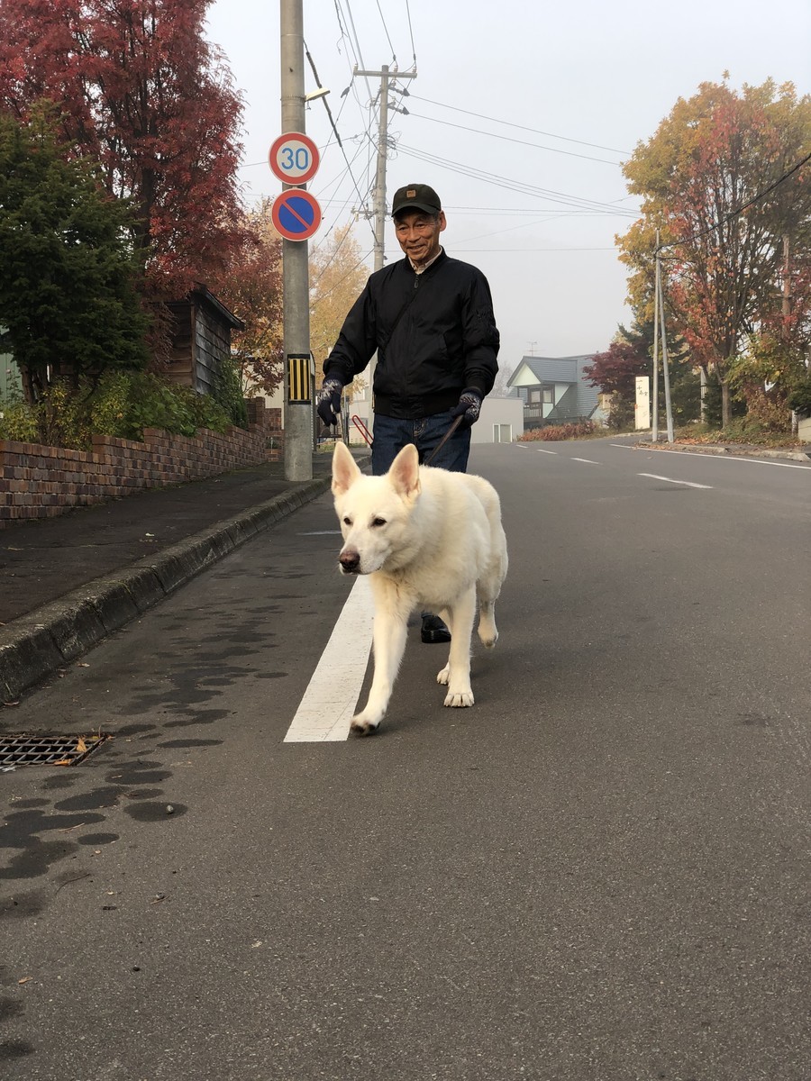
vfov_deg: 36.8
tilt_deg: +3.2
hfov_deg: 28.0
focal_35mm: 52
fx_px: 1624
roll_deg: -1.6
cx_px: 406
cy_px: 540
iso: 16
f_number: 2.4
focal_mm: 6
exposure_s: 1/120
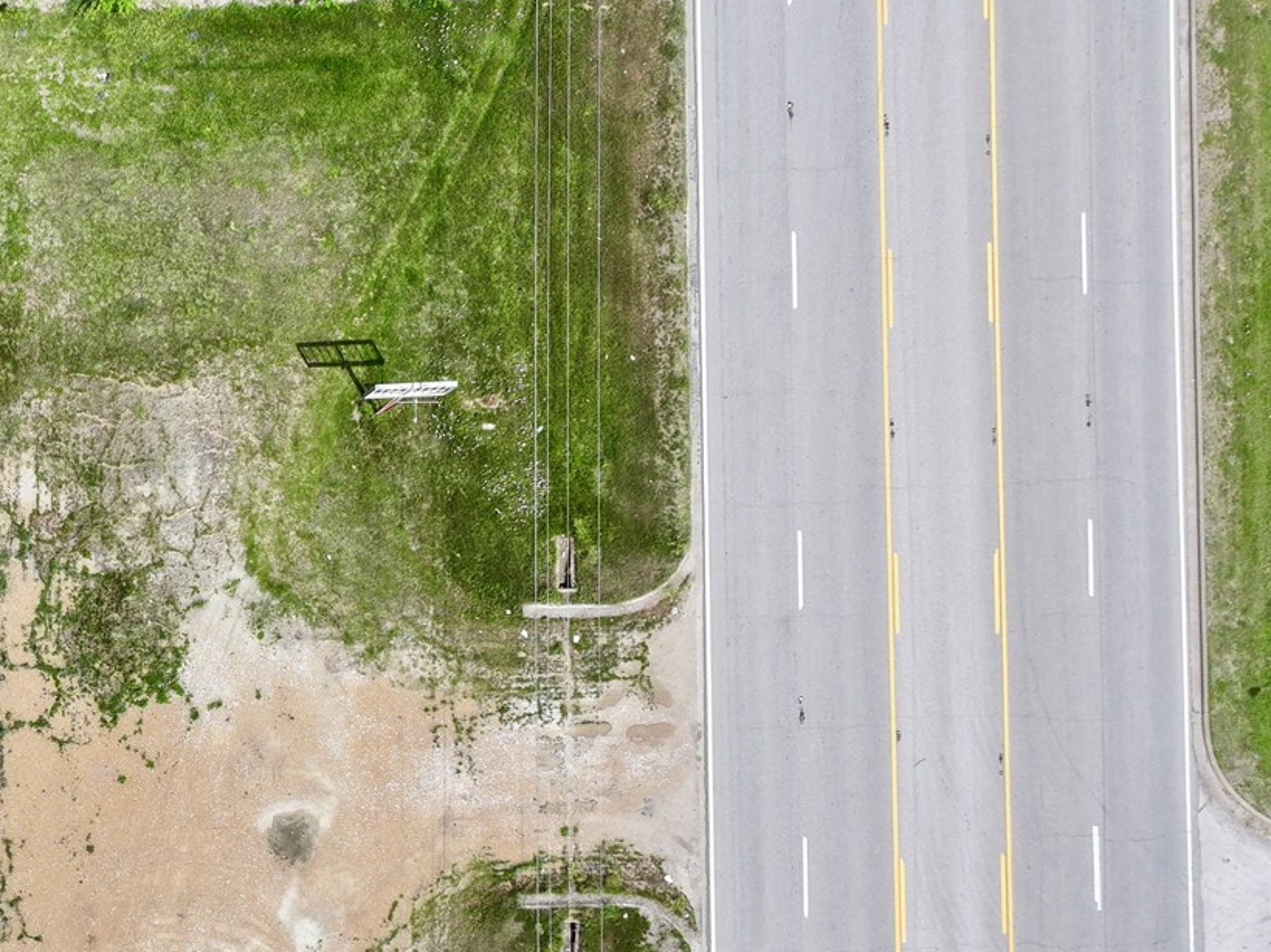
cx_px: -167
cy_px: 771
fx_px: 2202
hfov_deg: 28.8
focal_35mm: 60
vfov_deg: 24.0
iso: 100
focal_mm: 12.29
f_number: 2.8
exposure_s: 1/1600
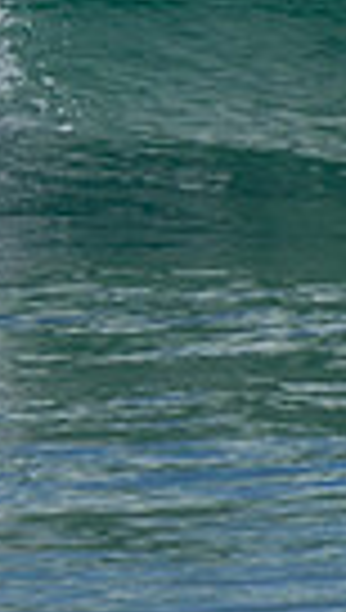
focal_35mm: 2681
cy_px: -218
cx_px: -926
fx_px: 43512
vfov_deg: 0.8
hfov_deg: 0.5
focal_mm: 400
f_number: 5.6
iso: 110
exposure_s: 1/1250
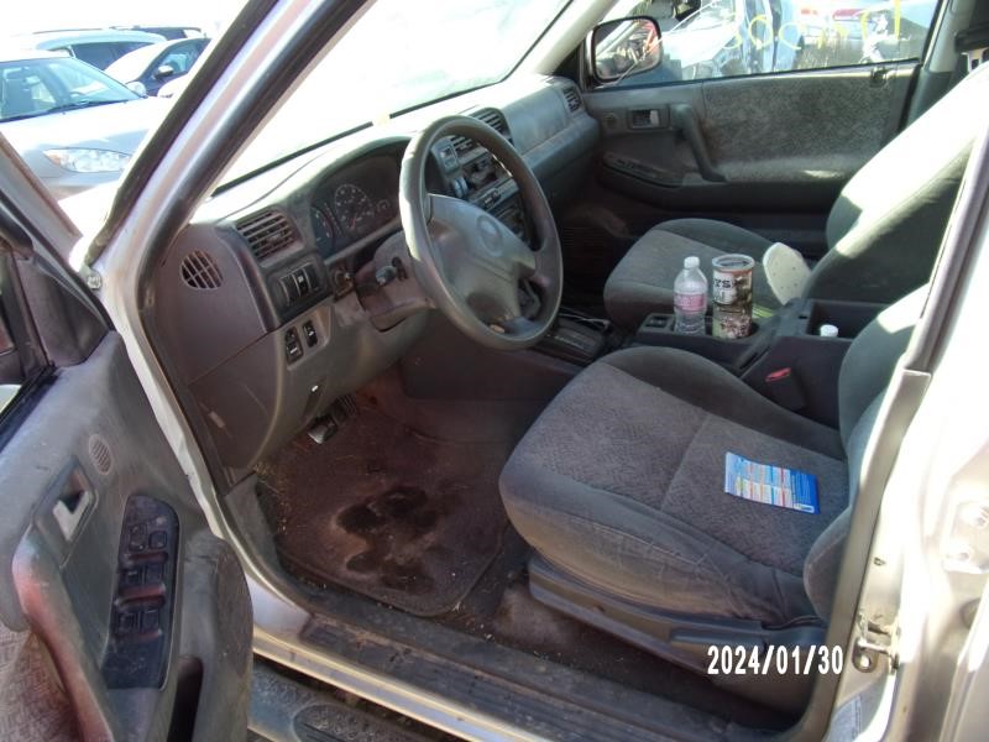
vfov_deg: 56.8
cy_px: 371
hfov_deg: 71.6
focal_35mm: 24
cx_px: 494
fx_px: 686
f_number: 3.3
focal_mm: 4.3
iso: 80
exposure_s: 1/70
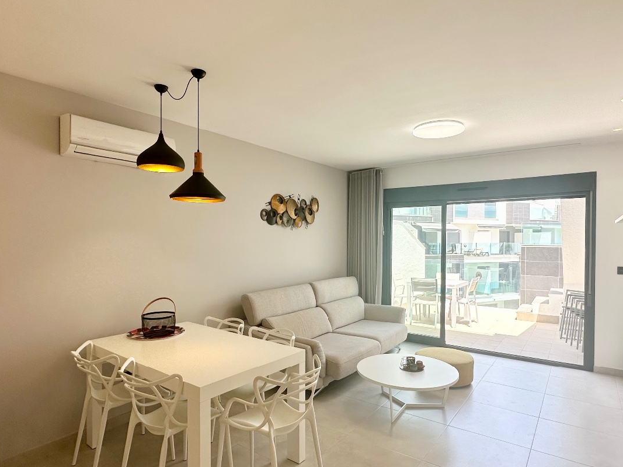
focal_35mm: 21
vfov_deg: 63.4
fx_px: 378
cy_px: 243
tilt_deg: -0.1
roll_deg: -0.6
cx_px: 321
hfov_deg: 79.0
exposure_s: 1/227
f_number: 2.2
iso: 40
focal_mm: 2.22
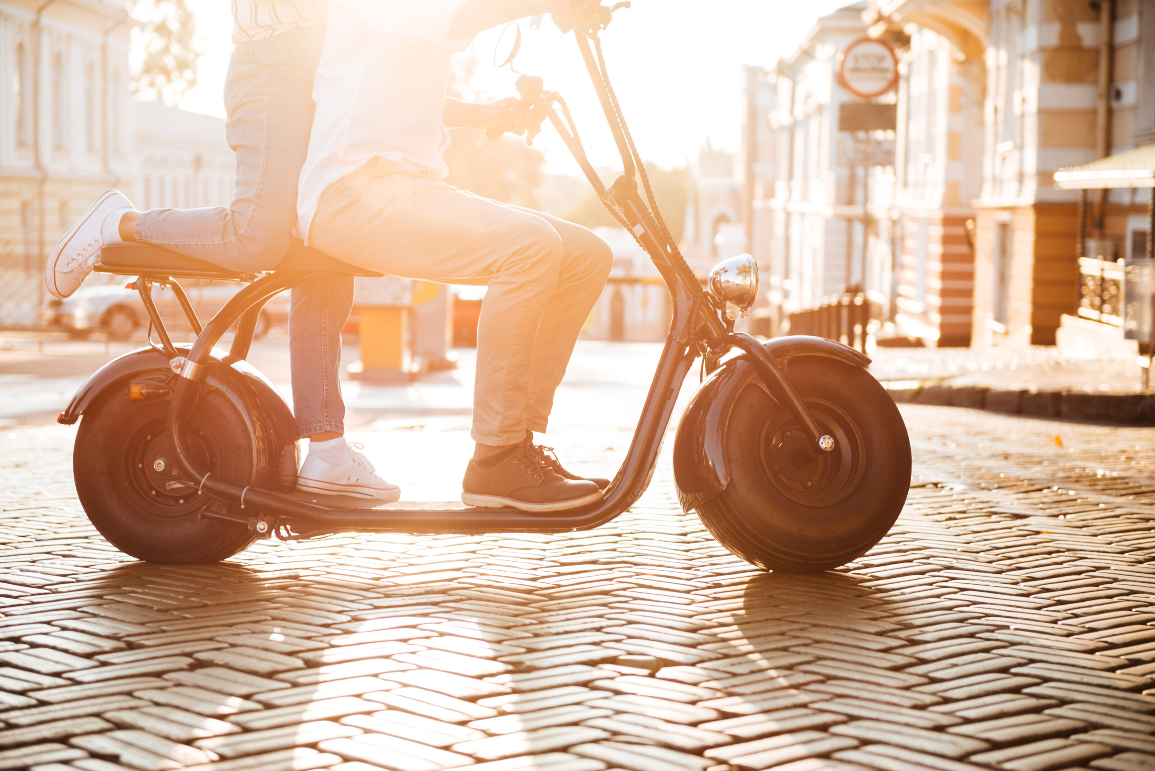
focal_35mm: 66
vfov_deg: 20.6
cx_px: 578
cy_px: 386
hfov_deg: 30.5
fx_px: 2118
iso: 250
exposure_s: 1/500
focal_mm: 66
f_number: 3.2
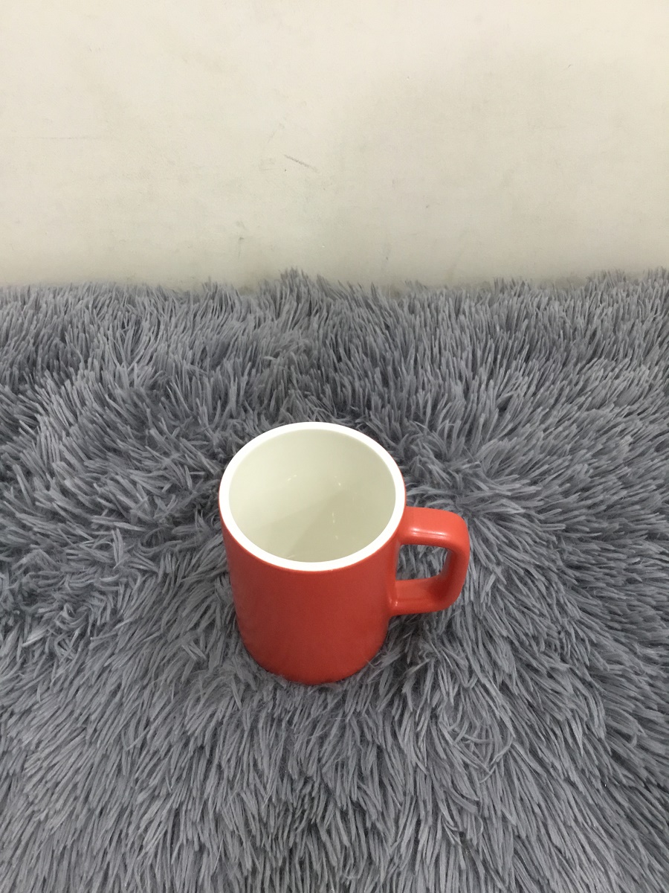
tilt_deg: -48.8
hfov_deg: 45.4
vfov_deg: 58.4
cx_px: 334
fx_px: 799
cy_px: 446
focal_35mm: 31
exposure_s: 1/33
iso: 160
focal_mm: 3.3
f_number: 2.4
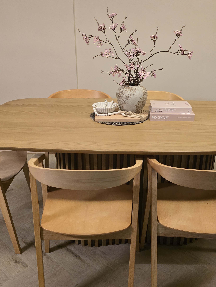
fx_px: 316
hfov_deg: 37.5
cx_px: 136
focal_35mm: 38
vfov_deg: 48.9
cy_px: 158
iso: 1600
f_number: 1.7
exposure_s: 1/100
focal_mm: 6.3
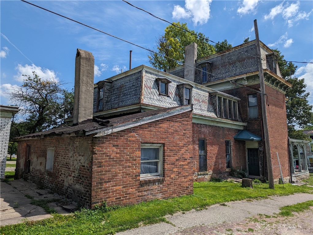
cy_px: 118
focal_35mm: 24
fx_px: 217
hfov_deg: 71.5
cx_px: 156
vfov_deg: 56.9
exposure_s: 1/3236
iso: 46
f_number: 1.85
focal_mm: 6.81
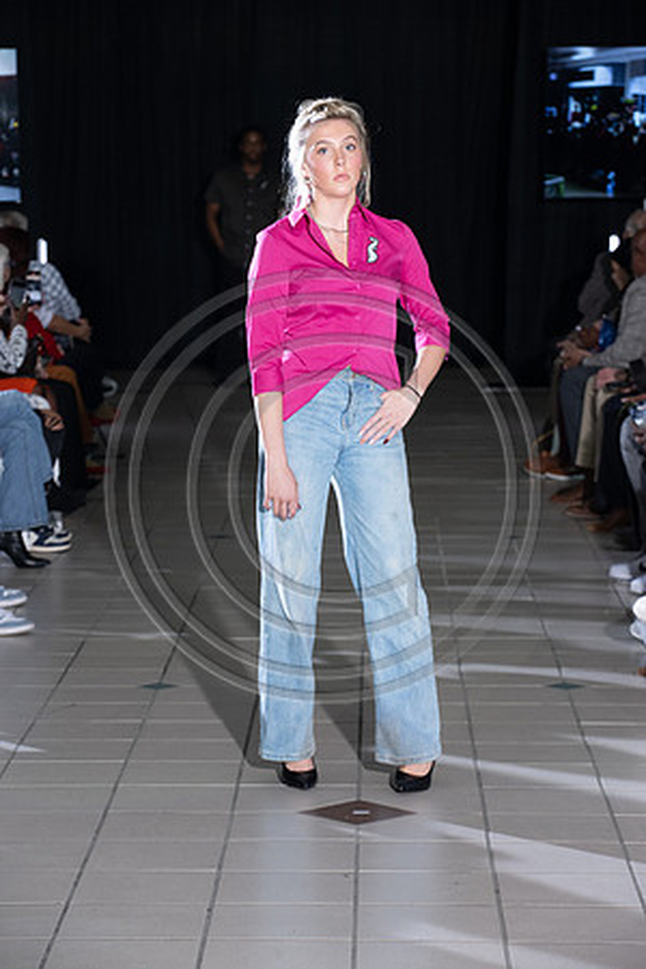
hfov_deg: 12.2
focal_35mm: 112
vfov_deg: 18.3
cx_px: 323
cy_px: 484
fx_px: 3014
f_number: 6.3
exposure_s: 1/160
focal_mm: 112
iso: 1250
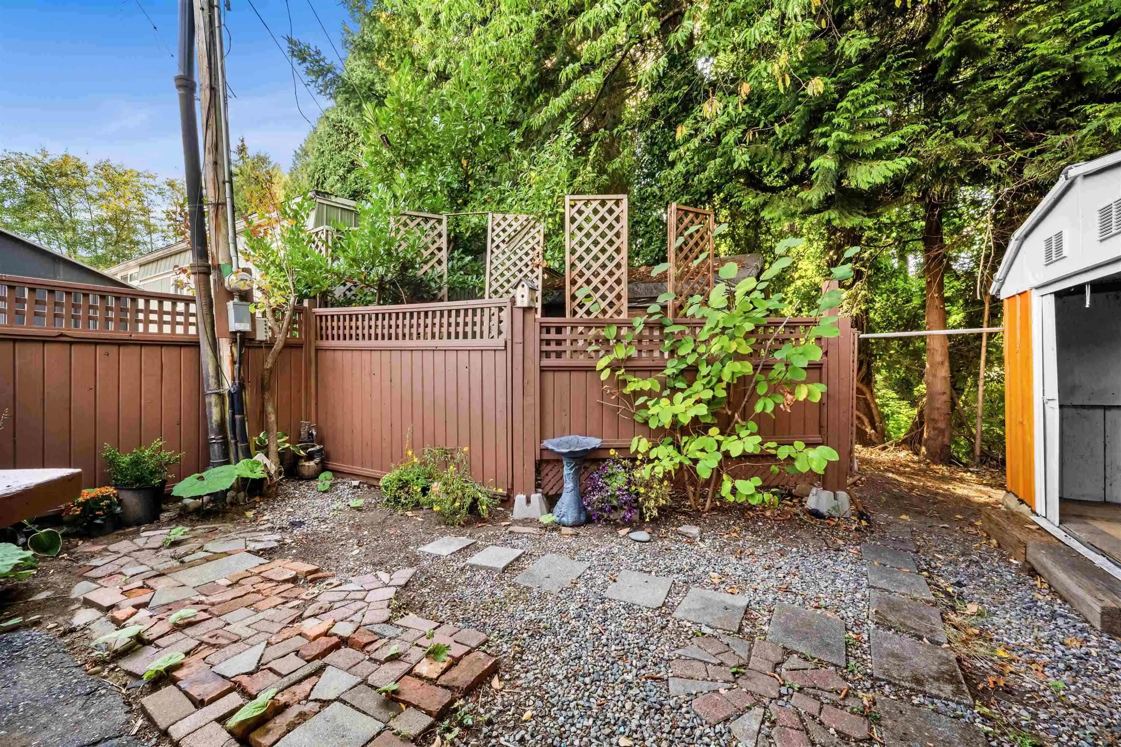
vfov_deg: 83.3
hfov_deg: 106.3
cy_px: 374
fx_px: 420
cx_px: 560
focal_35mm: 14
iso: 250
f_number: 10
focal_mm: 9
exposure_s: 1/3
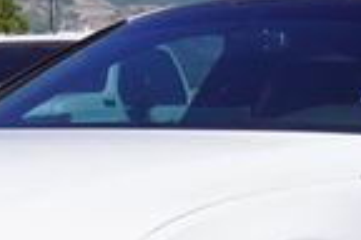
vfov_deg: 6.2
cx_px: 231
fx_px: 2208
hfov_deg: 9.3
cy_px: 342
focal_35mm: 220
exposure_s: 1/250
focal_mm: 33
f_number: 11
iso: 100
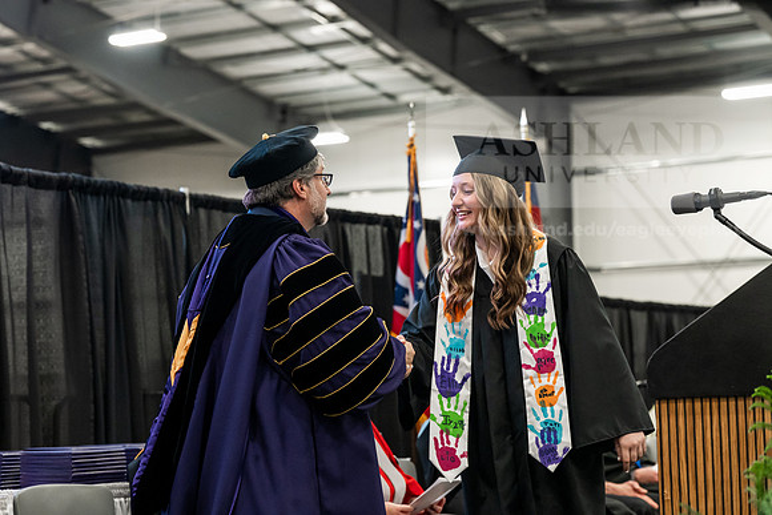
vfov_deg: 15.9
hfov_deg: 23.6
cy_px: 258
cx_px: 386
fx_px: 1845
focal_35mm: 86
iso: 4000
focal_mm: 86
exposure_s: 1/200
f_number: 4.5
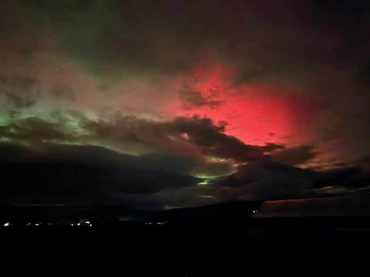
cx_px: 185
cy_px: 138
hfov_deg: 71.6
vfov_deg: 56.8
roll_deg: +0.6
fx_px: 257
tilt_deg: +16.7
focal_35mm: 24
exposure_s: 1
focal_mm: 6.76
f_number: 1.78
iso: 12500
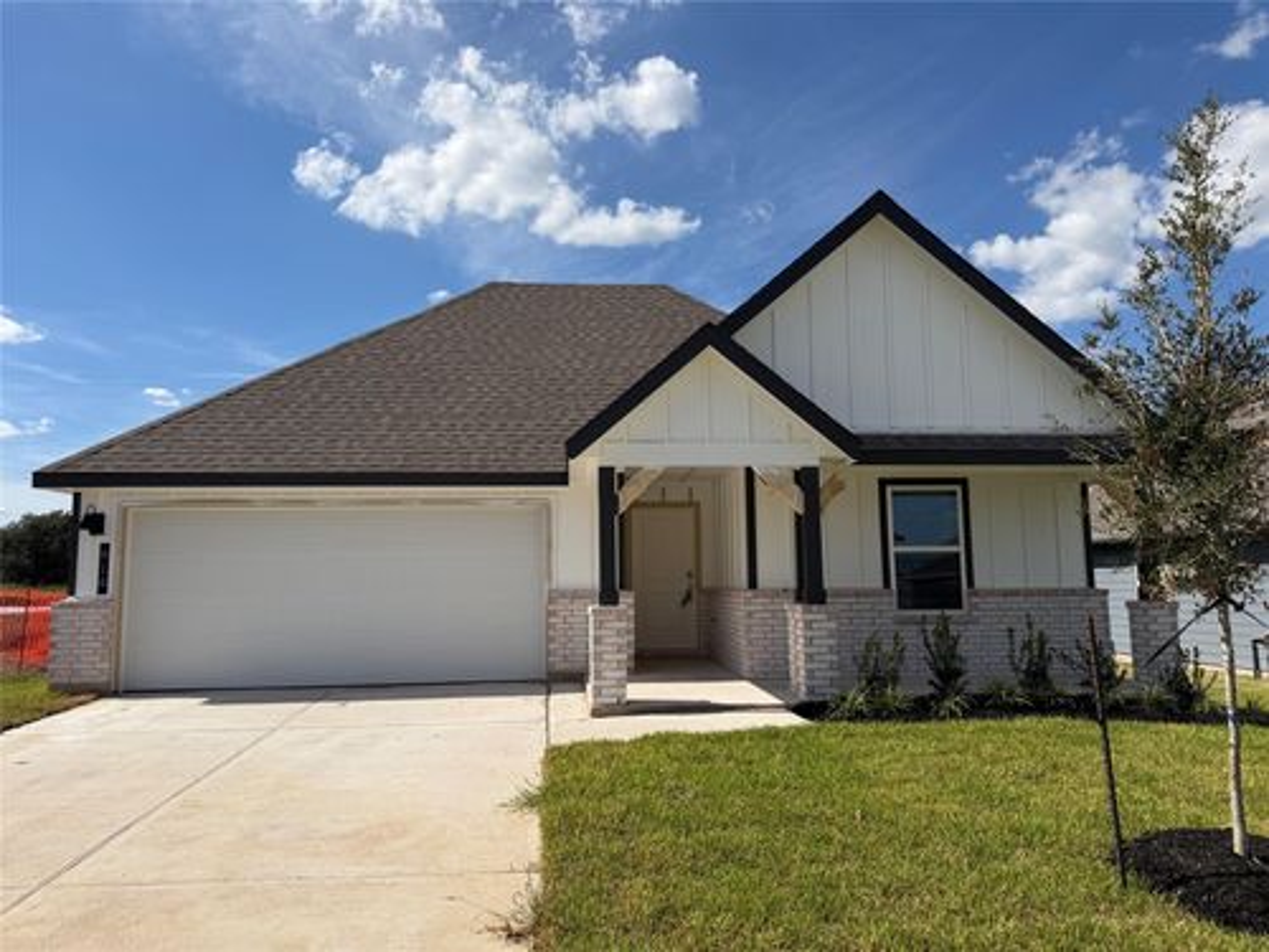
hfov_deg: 71.6
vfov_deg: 56.8
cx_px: 634
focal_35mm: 24
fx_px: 880
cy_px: 476
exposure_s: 1/8130
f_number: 1.78
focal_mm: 6.76
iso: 80
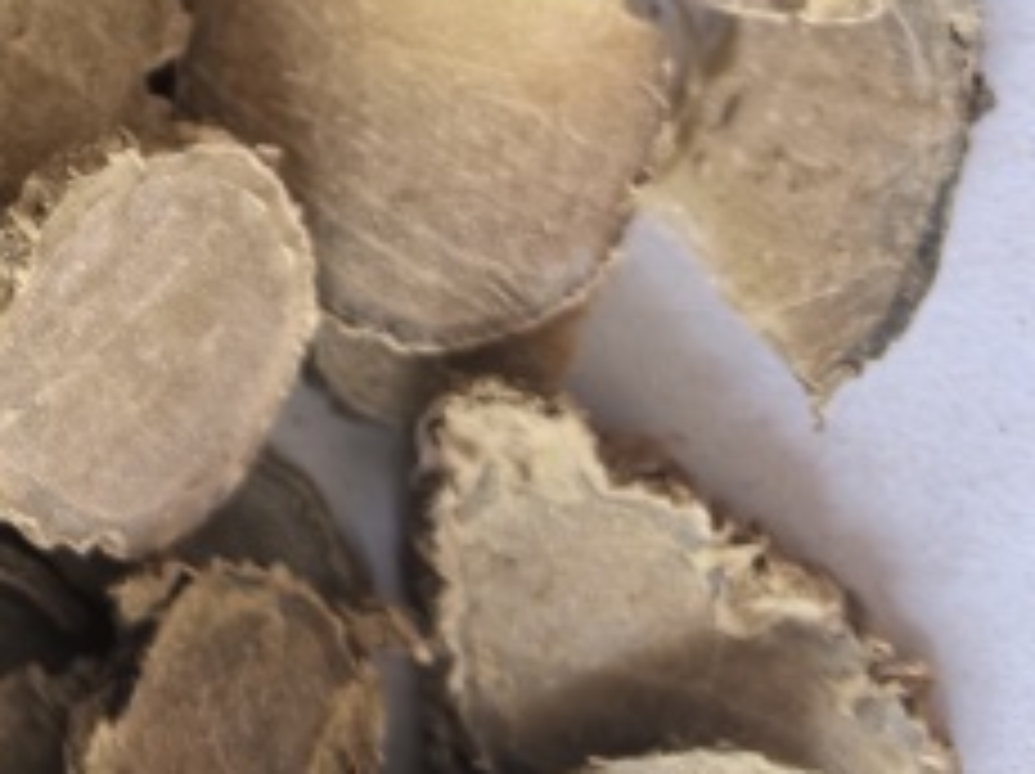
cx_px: -549
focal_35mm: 94
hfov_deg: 18.4
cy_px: -562
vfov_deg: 14.1
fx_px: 2808
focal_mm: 5.75
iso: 125
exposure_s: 1/100
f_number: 2
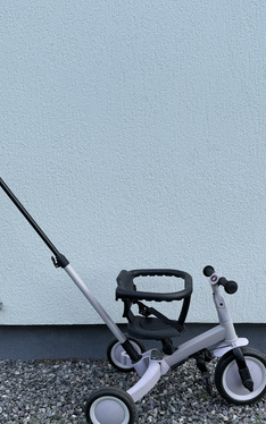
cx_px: 148
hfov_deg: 37.3
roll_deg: -0.4
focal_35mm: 34
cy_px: 234
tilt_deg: -5.9
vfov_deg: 56.6
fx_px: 394
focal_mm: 6.76
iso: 80
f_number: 1.78
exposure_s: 1/1018
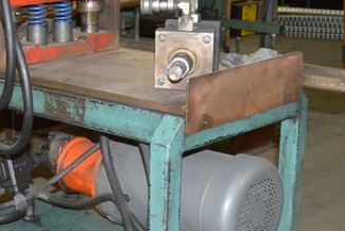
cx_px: -1
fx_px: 815
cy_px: 107
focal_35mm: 85
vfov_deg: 16.1
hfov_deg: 22.9
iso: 800
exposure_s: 1/60
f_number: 3.5
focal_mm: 18
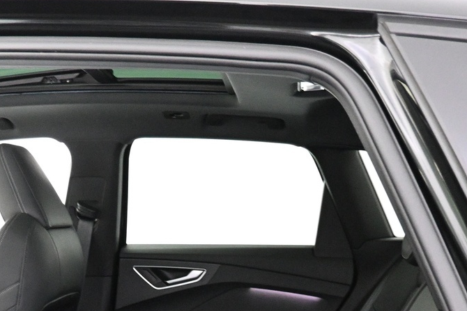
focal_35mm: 58
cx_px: 135
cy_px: 340
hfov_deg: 34.0
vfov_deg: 22.1
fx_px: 753
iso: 4000
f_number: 3.5
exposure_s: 1/25
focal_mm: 16
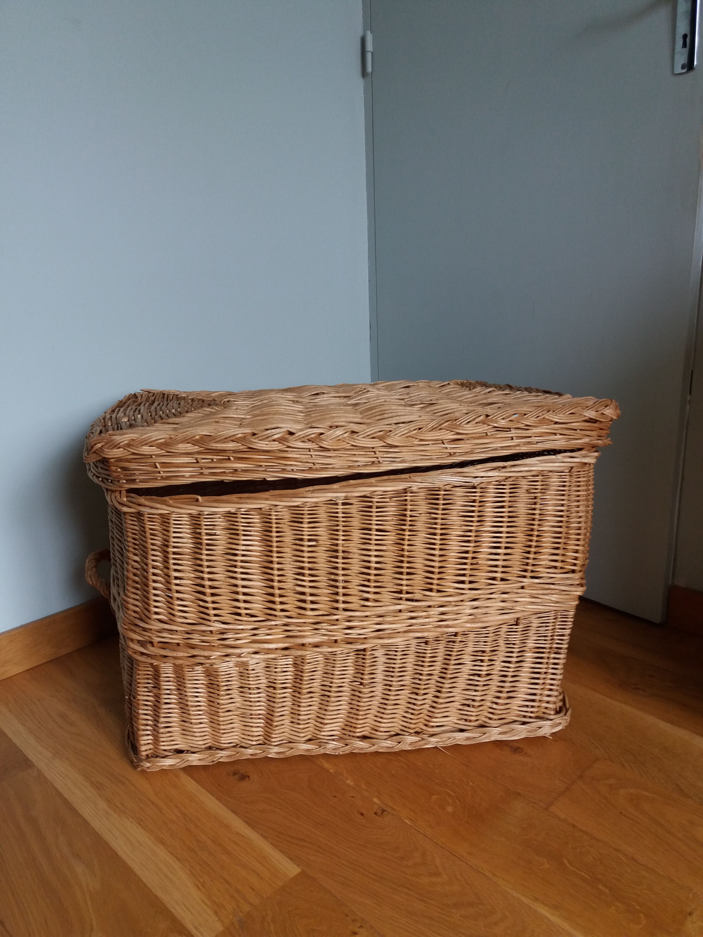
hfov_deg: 49.7
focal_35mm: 28
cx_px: 352
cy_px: 468
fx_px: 758
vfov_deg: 63.4
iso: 80
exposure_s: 1/50
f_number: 1.9
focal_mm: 3.7
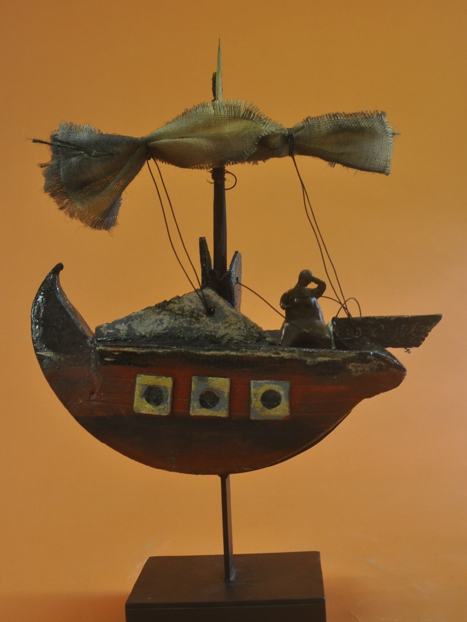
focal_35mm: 46
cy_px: 341
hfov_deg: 31.5
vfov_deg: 41.2
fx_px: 828
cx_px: 235
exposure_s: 1/100
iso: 800
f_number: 5
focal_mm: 28
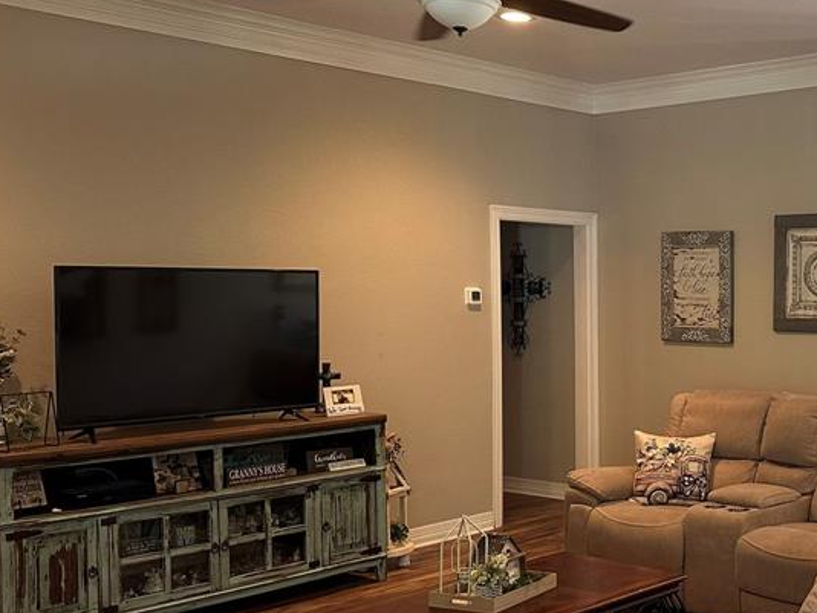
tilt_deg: -2.3
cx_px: 767
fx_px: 1086
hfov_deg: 37.9
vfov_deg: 31.5
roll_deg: +0.0
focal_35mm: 46
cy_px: 329
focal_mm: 6.86
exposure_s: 1/60
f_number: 1.78
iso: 250
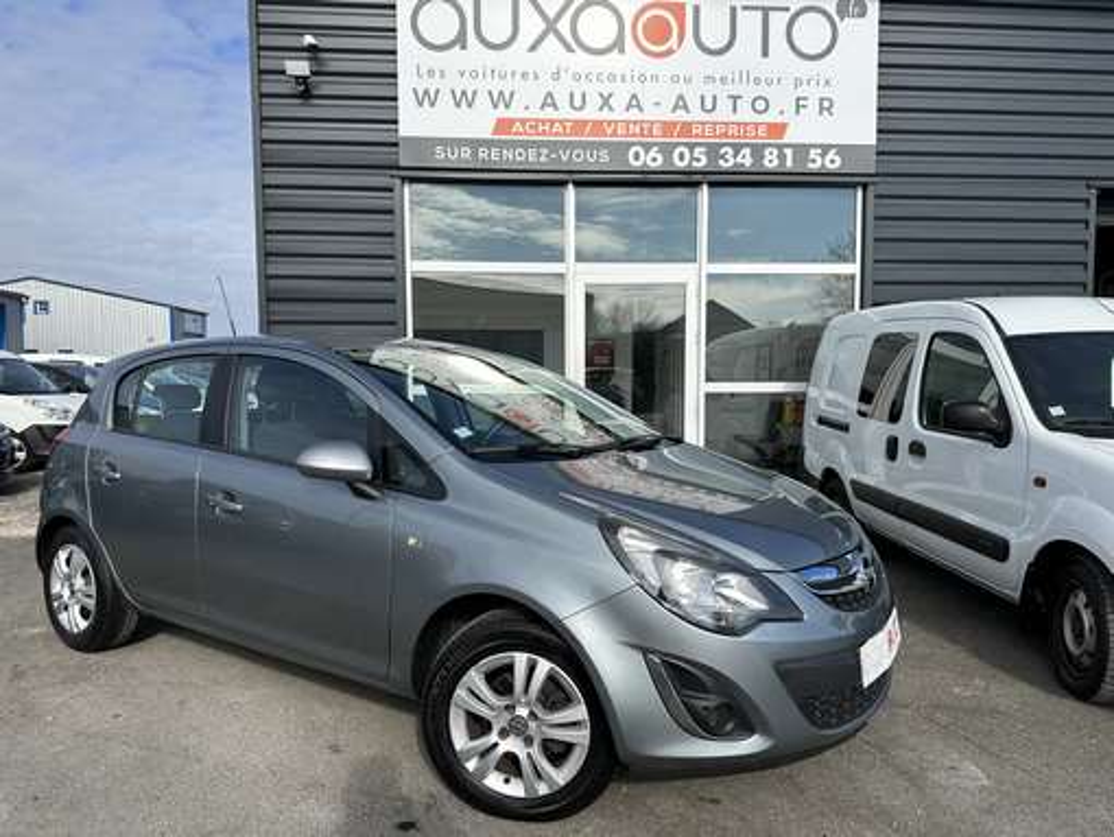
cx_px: 557
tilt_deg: -4.6
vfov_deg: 56.9
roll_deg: +0.4
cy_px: 418
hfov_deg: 71.6
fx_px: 773
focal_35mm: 24
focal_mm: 6.86
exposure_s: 1/4348
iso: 80
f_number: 1.78
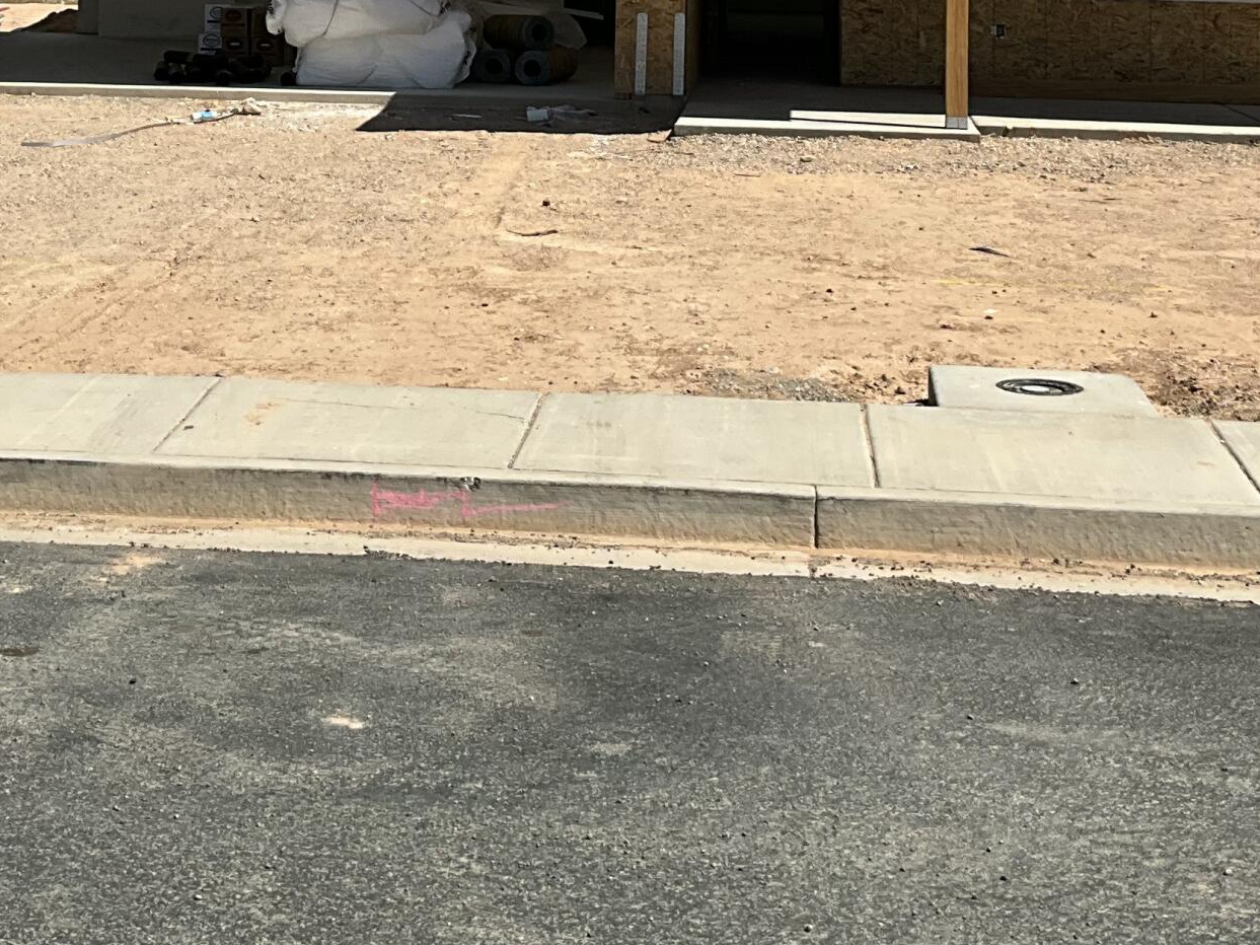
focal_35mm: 70
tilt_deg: +0.0
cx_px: 424
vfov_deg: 19.7
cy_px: -192
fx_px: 2548
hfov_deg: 27.6
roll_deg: +0.6
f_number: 1.8
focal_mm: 3
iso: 25
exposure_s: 1/3322
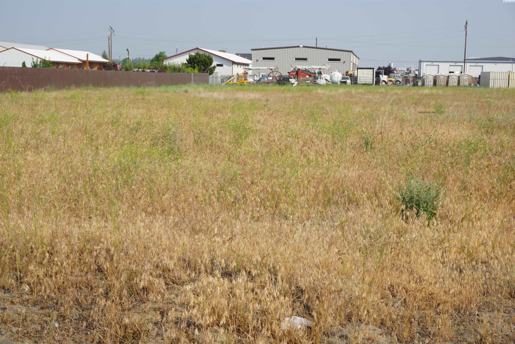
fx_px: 751
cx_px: 258
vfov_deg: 25.8
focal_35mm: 52
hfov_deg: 37.8
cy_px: 172
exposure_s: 1/160
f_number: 11
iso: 100
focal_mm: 35
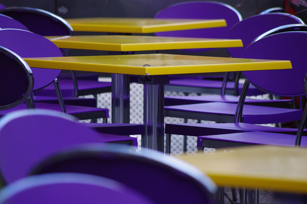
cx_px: 154
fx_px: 3321
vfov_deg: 3.5
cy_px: 102
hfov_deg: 5.3
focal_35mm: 390
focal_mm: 260
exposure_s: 1/400
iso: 800
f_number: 5.6
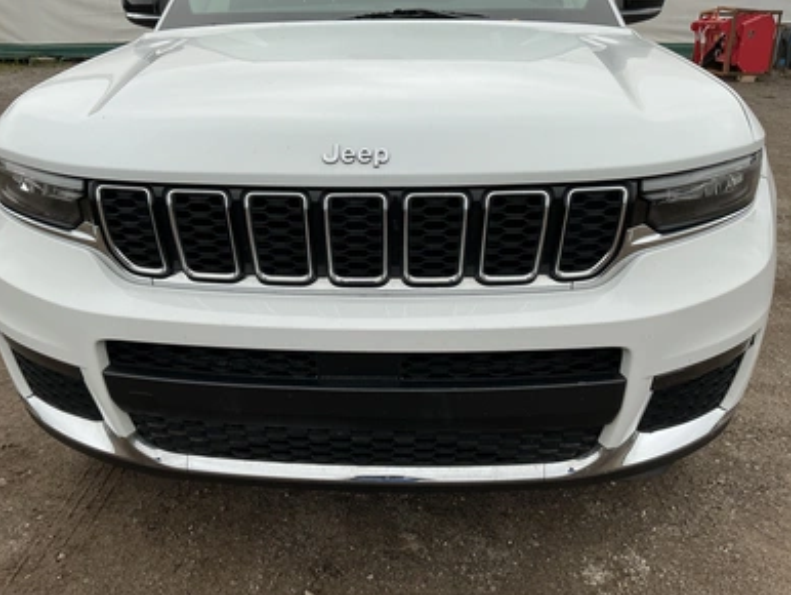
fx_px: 663
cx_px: 383
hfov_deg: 61.6
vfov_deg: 48.3
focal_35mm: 29
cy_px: 306
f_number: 1.8
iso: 25
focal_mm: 3
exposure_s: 1/491
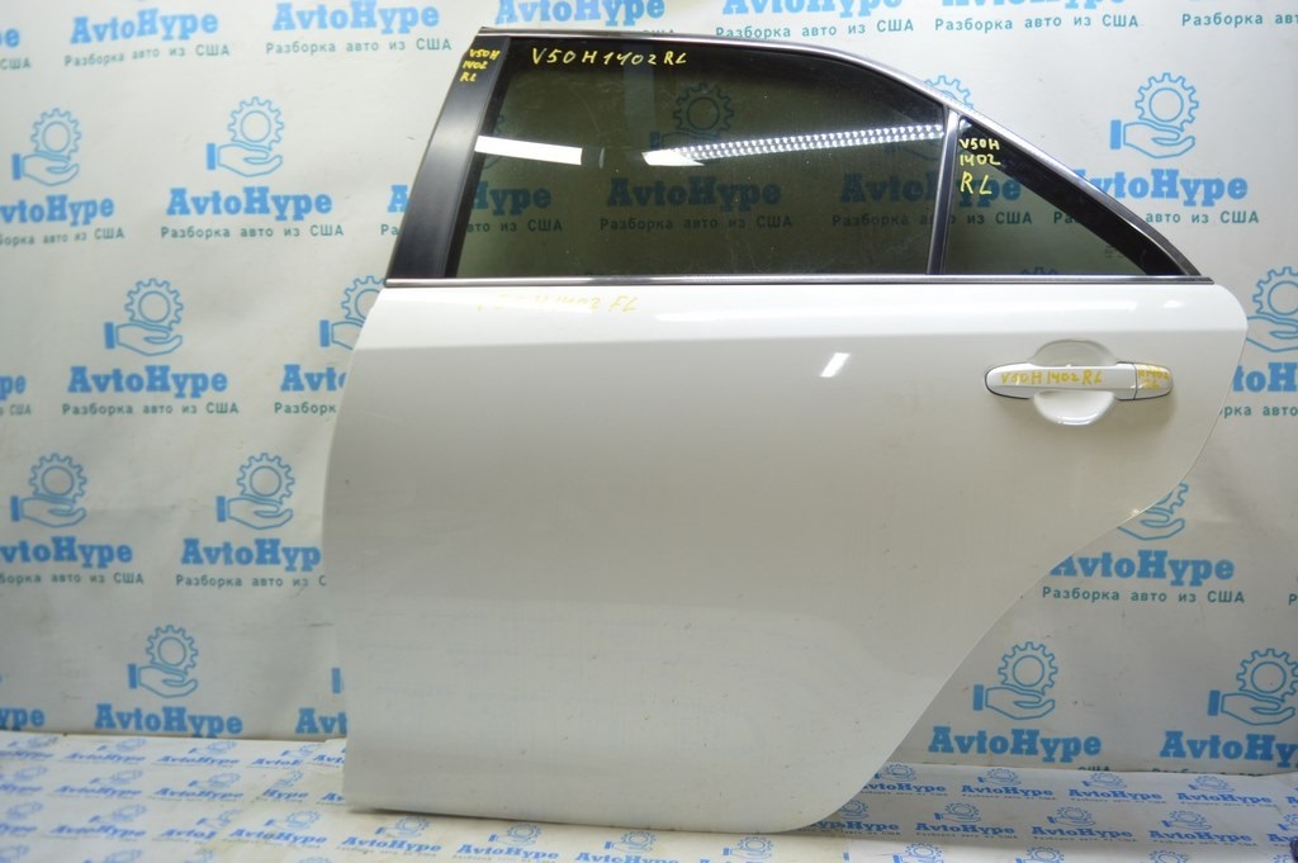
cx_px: 649
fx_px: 1081
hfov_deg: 62.0
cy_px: 432
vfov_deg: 43.5
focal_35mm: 30
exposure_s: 1/50
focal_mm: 20
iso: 400
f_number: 3.5
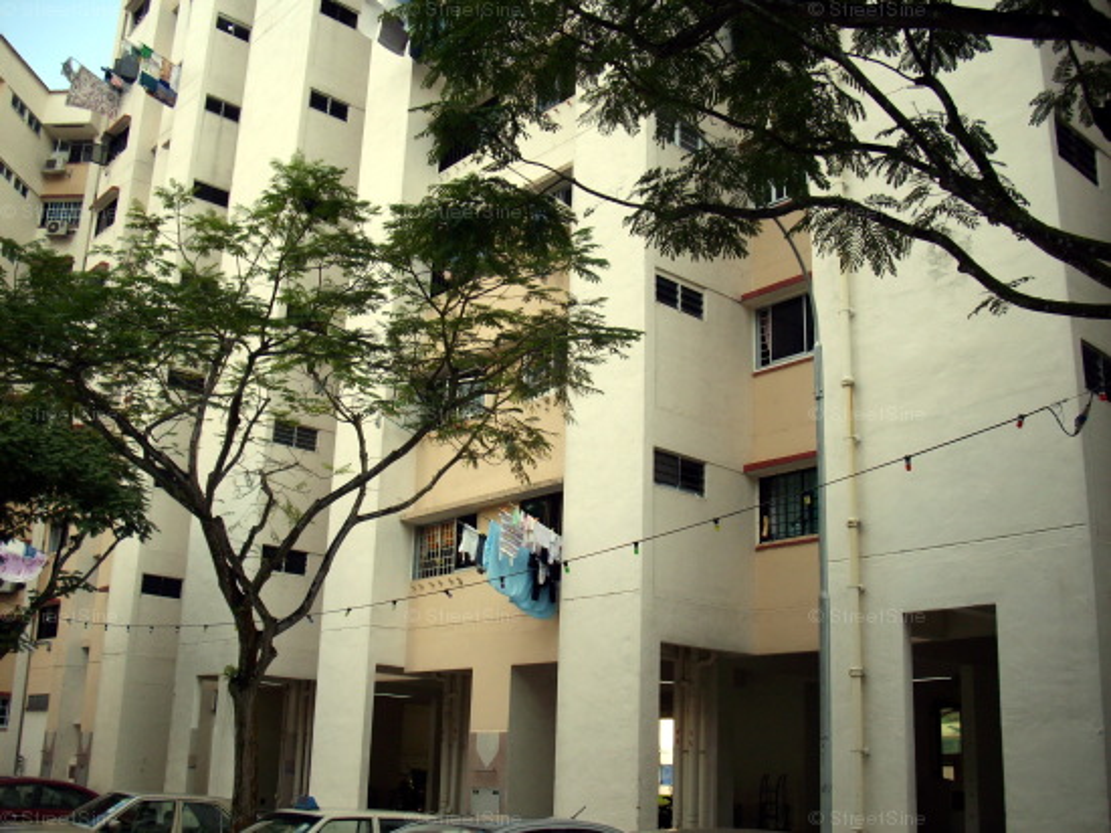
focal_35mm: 37
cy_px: 416
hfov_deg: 50.2
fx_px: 1187
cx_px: 556
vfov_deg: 38.6
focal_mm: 6.2
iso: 80
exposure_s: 1/200
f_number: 2.8
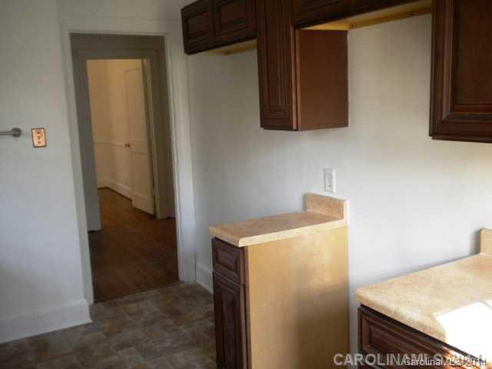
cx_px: 246
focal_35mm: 35
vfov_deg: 40.7
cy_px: 184
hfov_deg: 52.6
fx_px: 497
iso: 253
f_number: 3.1
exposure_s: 1/60
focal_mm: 6.3
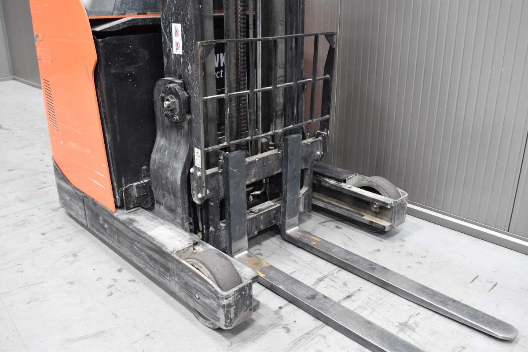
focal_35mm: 32
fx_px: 462
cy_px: 176
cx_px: 264
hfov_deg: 59.5
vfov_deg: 41.7
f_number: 5
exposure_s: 1/25
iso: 1600
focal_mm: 21
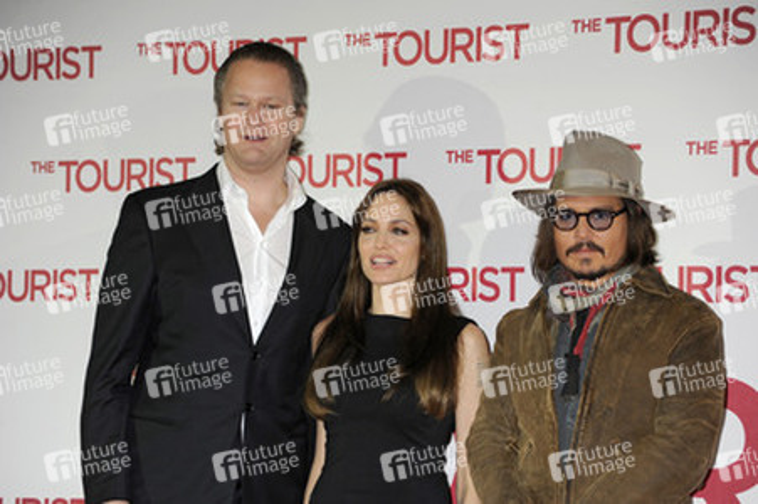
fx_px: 2567
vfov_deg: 11.2
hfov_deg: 16.8
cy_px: 252
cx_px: 379
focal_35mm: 122
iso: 640
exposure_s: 1/160
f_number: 5
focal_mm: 122
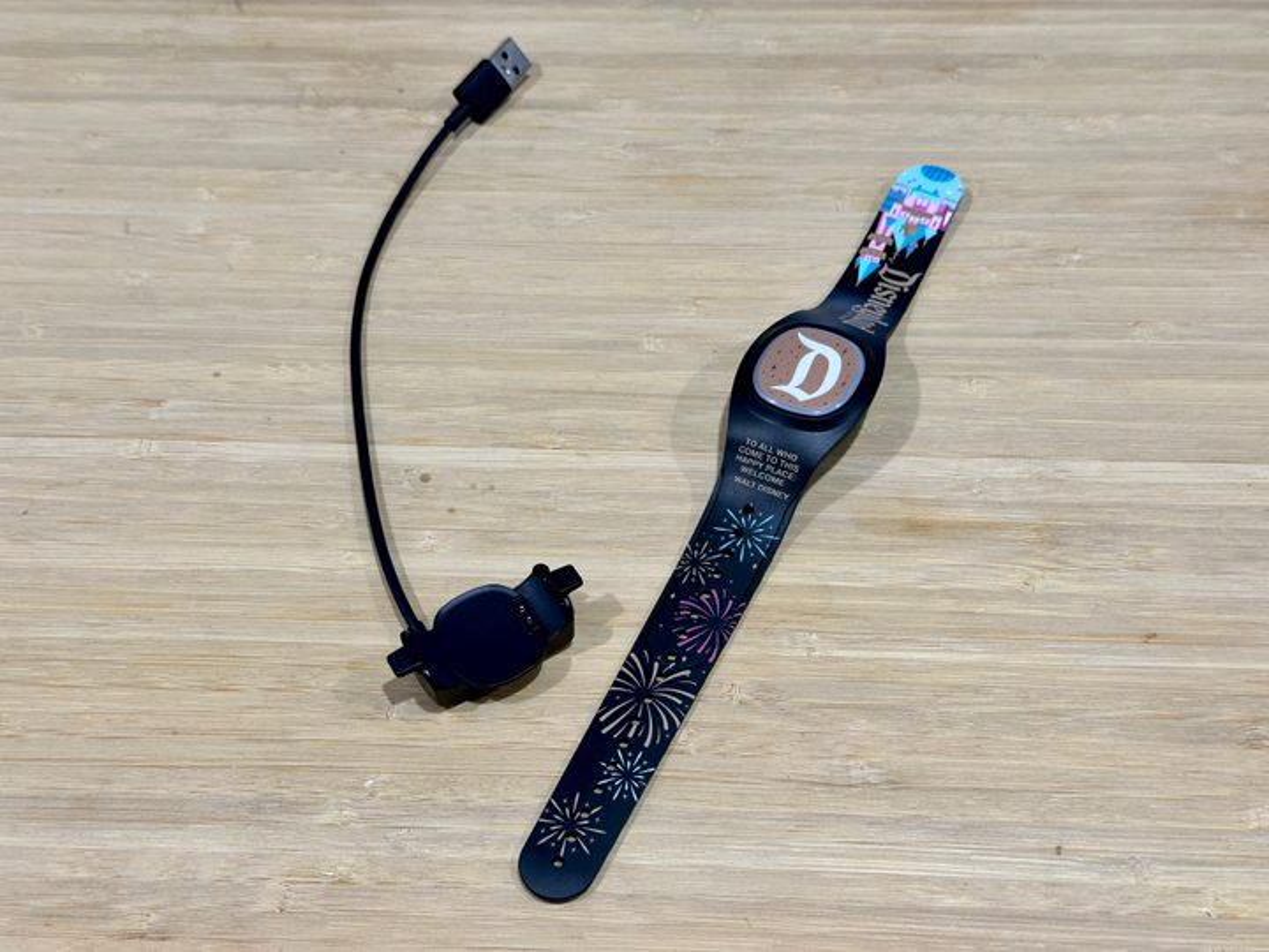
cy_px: 476
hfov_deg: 39.7
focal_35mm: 48
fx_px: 1760
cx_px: 634
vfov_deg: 30.3
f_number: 1.78
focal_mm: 6.86
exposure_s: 1/60
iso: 125
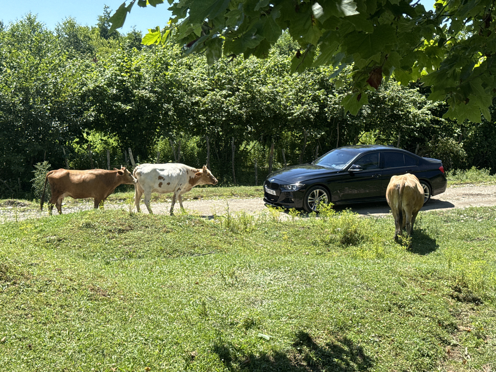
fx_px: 688
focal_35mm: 48
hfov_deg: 39.7
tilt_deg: -7.8
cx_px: 248
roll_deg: -0.6
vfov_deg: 30.3
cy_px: 186
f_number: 1.78
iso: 64
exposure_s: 1/2252
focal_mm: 6.76
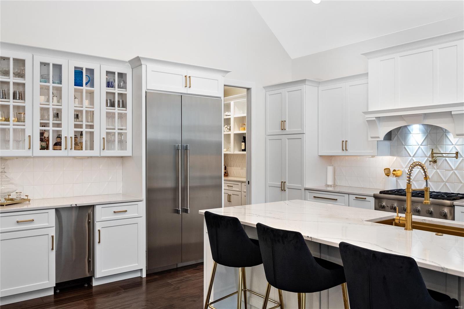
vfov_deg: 46.4
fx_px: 361
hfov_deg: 65.5
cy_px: 154
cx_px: 232
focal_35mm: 28
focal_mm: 14
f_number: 9
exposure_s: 1/200
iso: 640
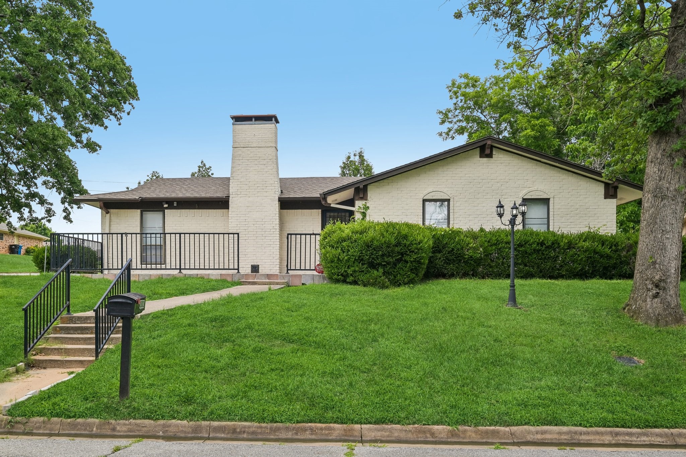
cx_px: 343
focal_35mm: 30
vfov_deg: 43.6
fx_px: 572
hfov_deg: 61.9
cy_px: 228
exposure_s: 1/640
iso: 400
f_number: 8
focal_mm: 30
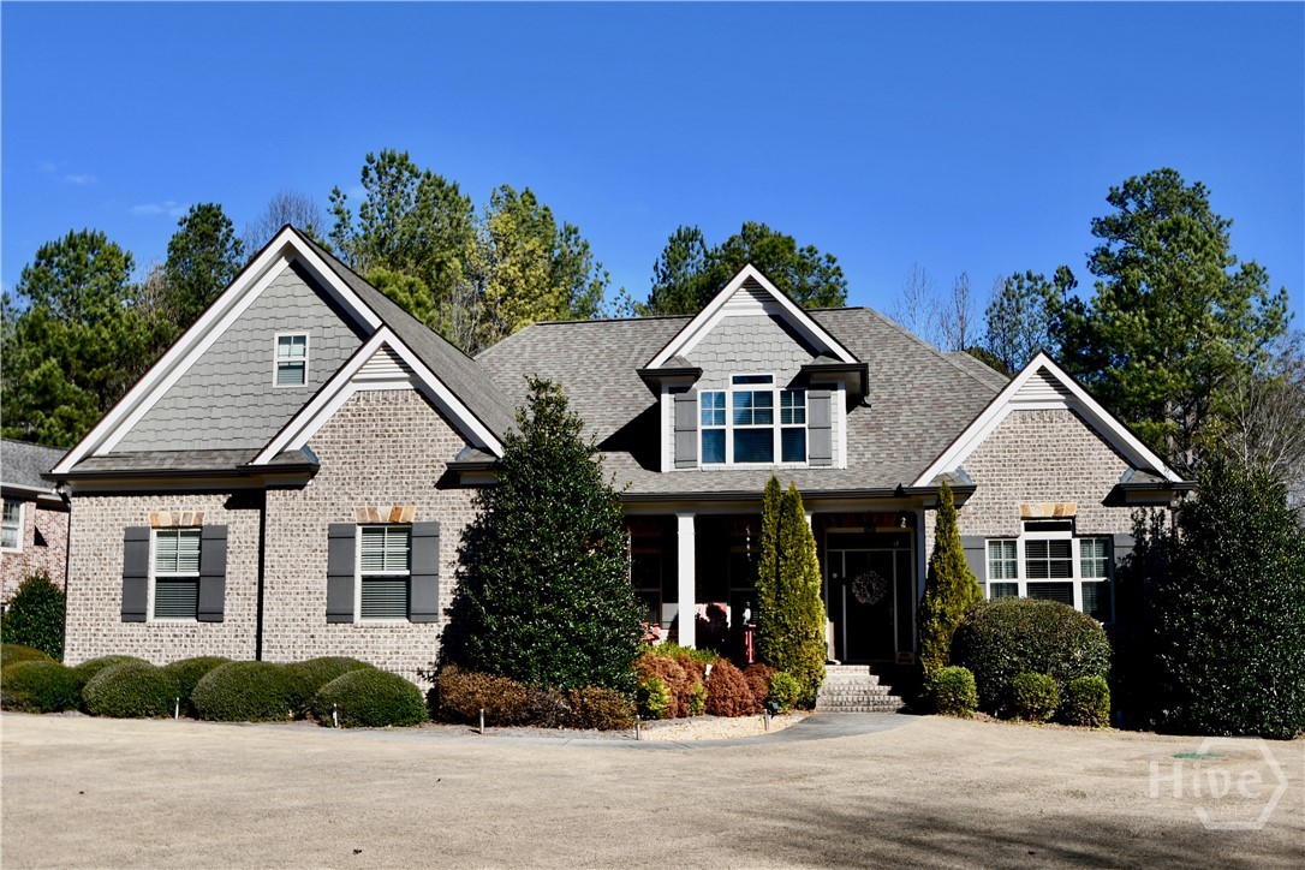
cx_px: 652
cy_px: 435
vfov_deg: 42.3
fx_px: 1124
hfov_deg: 60.3
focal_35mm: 31
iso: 100
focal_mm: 21
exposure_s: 1/320
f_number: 9
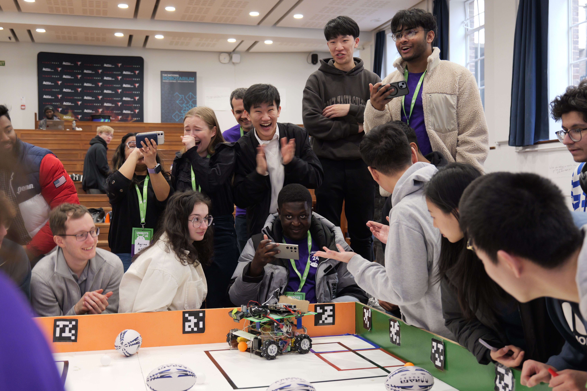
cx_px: 294
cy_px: 196
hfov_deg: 45.4
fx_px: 701
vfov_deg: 31.2
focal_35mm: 43
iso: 2000
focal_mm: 43
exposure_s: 1/100
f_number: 4.9
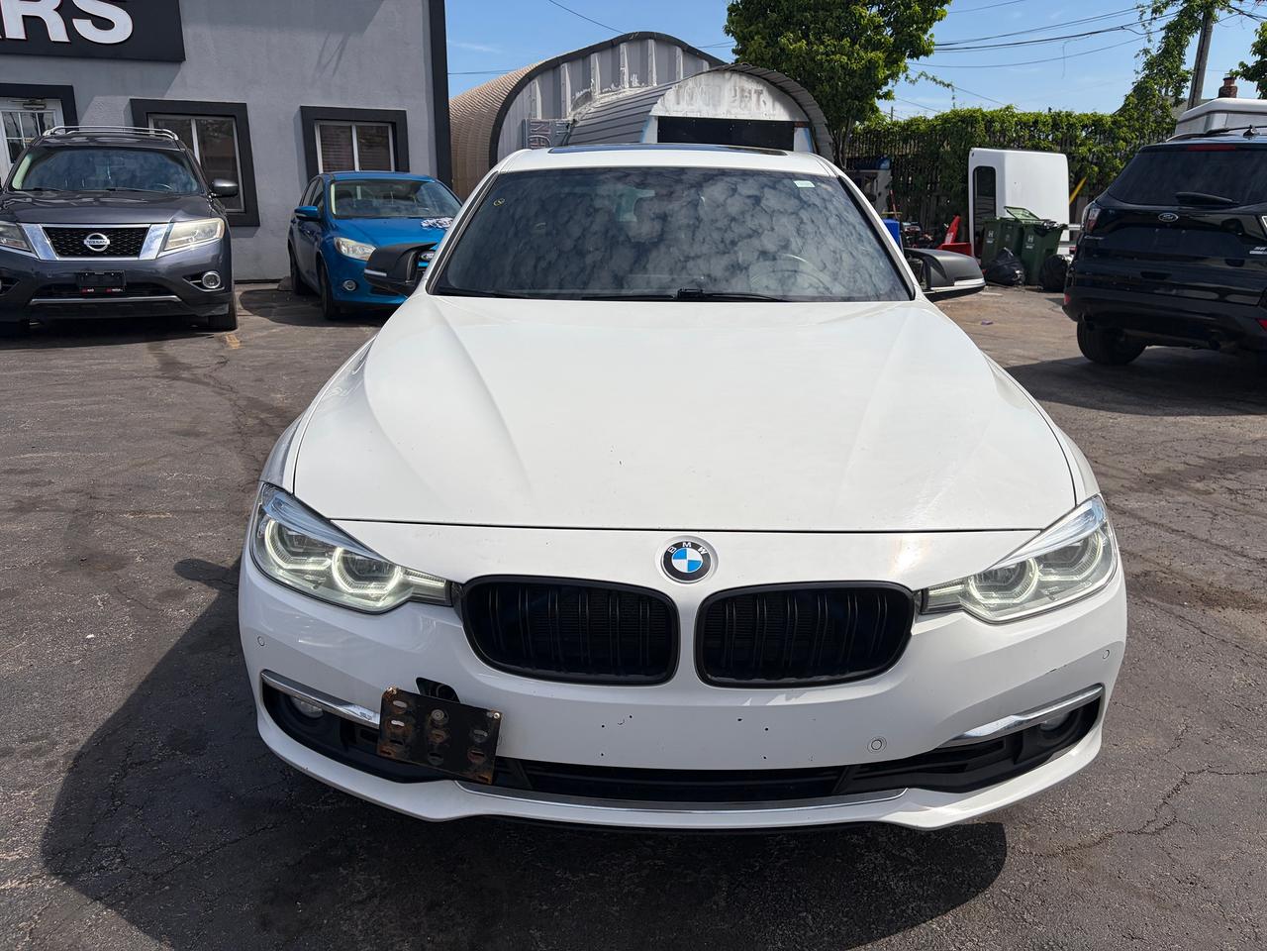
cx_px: 634
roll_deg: -0.8
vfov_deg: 53.1
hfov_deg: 67.3
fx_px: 952
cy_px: 476
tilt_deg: -16.9
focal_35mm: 26
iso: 50
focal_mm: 5.96
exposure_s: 1/8850
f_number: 1.6
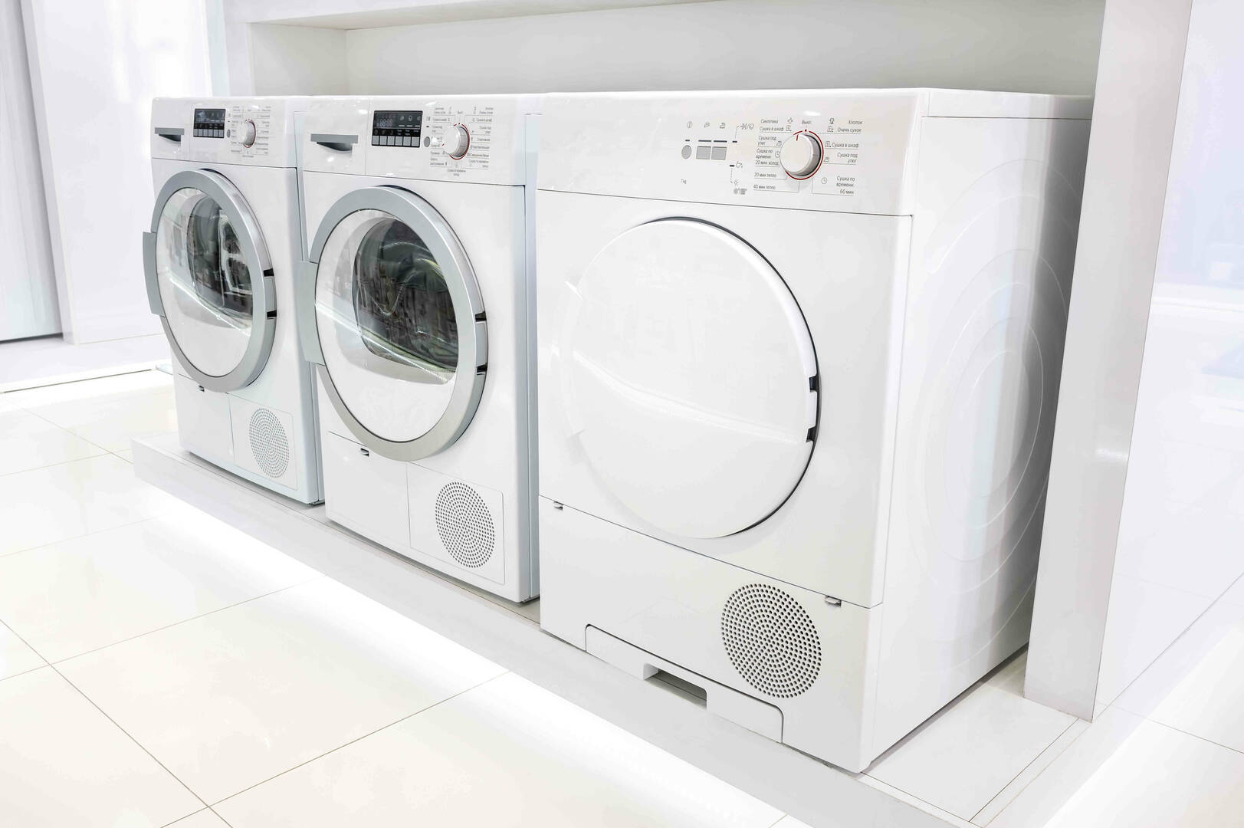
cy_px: 414
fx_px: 1105
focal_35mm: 32
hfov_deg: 58.7
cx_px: 622
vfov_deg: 41.1
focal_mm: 32
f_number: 18
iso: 200
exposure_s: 1
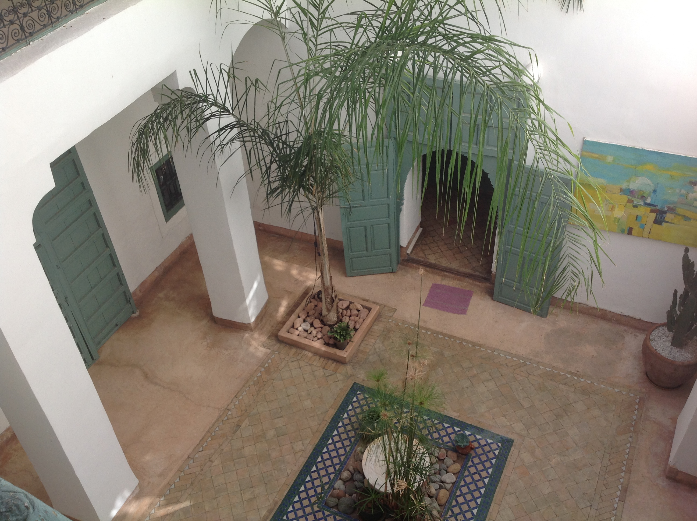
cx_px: 348
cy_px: 260
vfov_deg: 40.6
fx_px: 704
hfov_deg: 52.7
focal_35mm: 35
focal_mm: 4.28
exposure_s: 1/570
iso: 50
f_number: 2.4
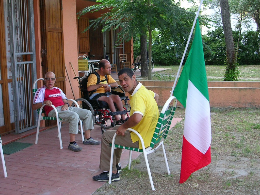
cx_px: 130
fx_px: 398
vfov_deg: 27.5
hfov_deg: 36.2
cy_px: 98
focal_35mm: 53
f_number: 3.2
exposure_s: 1/30
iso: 50
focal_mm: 8
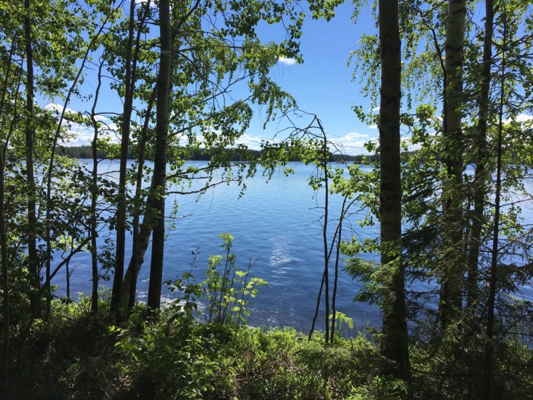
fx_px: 447
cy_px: 200
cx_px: 266
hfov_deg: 61.7
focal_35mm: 29
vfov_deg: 48.2
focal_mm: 4.15
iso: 25
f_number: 2.2
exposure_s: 1/1972
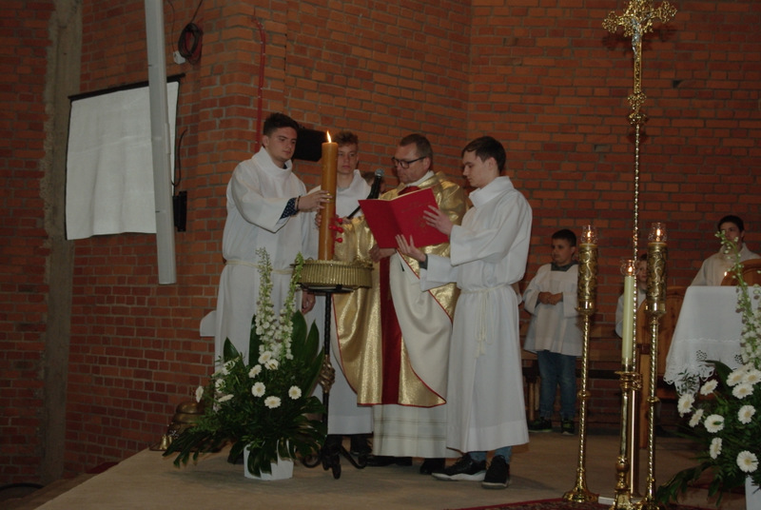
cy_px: 255
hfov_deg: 33.4
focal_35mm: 60
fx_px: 1270
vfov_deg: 22.7
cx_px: 380
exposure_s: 1/60
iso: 800
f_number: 4.5
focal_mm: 40
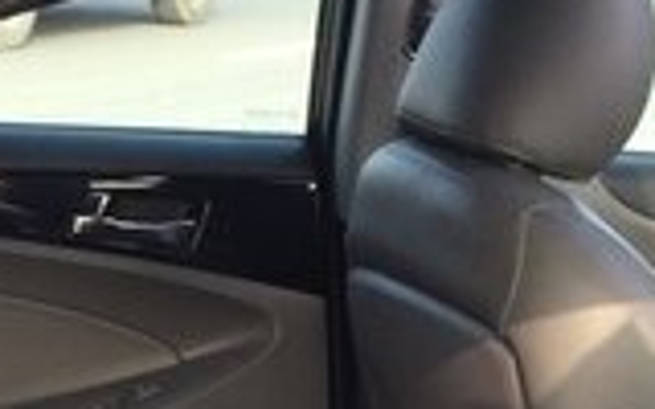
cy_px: 853
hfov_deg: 16.4
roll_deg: +0.0
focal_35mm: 127
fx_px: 2267
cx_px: 282
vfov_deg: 9.5
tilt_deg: -21.9
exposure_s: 1/193
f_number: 2.2
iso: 32
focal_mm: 4.15
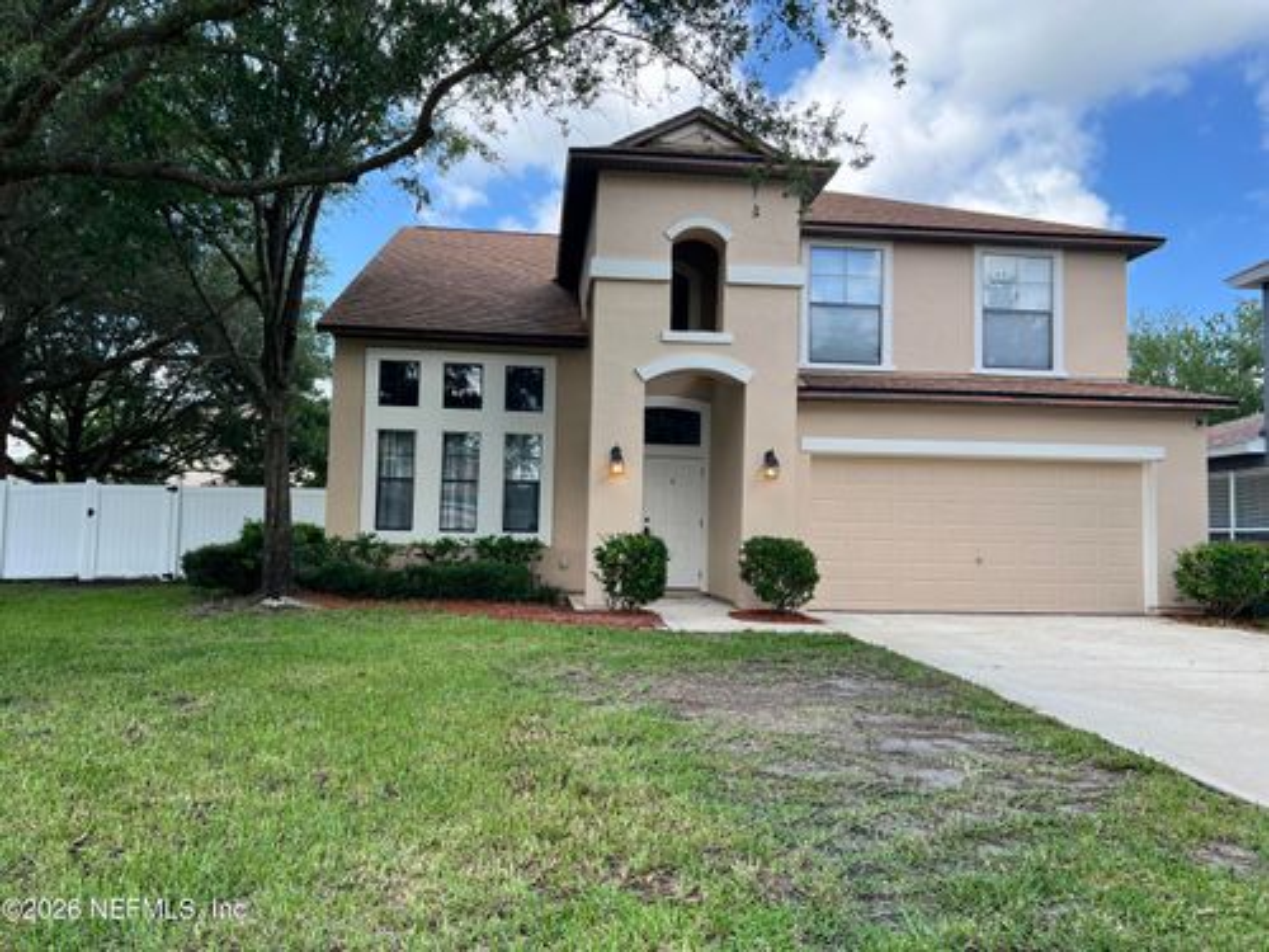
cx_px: 634
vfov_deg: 53.1
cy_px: 476
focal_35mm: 26
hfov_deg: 67.3
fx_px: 953
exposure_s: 1/1147
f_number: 1.5
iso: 50
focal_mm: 5.7
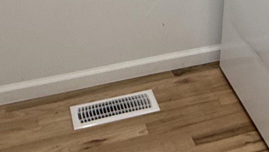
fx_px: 500
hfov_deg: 29.7
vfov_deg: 16.7
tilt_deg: -27.3
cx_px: 199
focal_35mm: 70
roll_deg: -0.7
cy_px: -15
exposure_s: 1/120
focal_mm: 2.22
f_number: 2.2
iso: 250
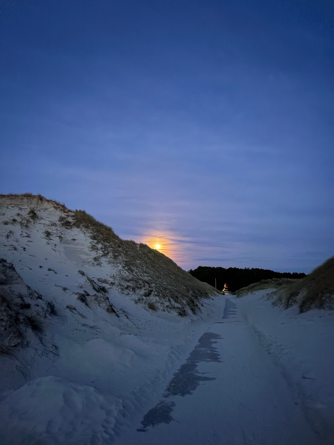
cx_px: 167
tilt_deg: +11.2
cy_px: 222
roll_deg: -0.8
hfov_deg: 53.1
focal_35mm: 26
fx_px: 334
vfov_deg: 67.3
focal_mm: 5.96
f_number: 1.6
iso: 1600
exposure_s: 1/9
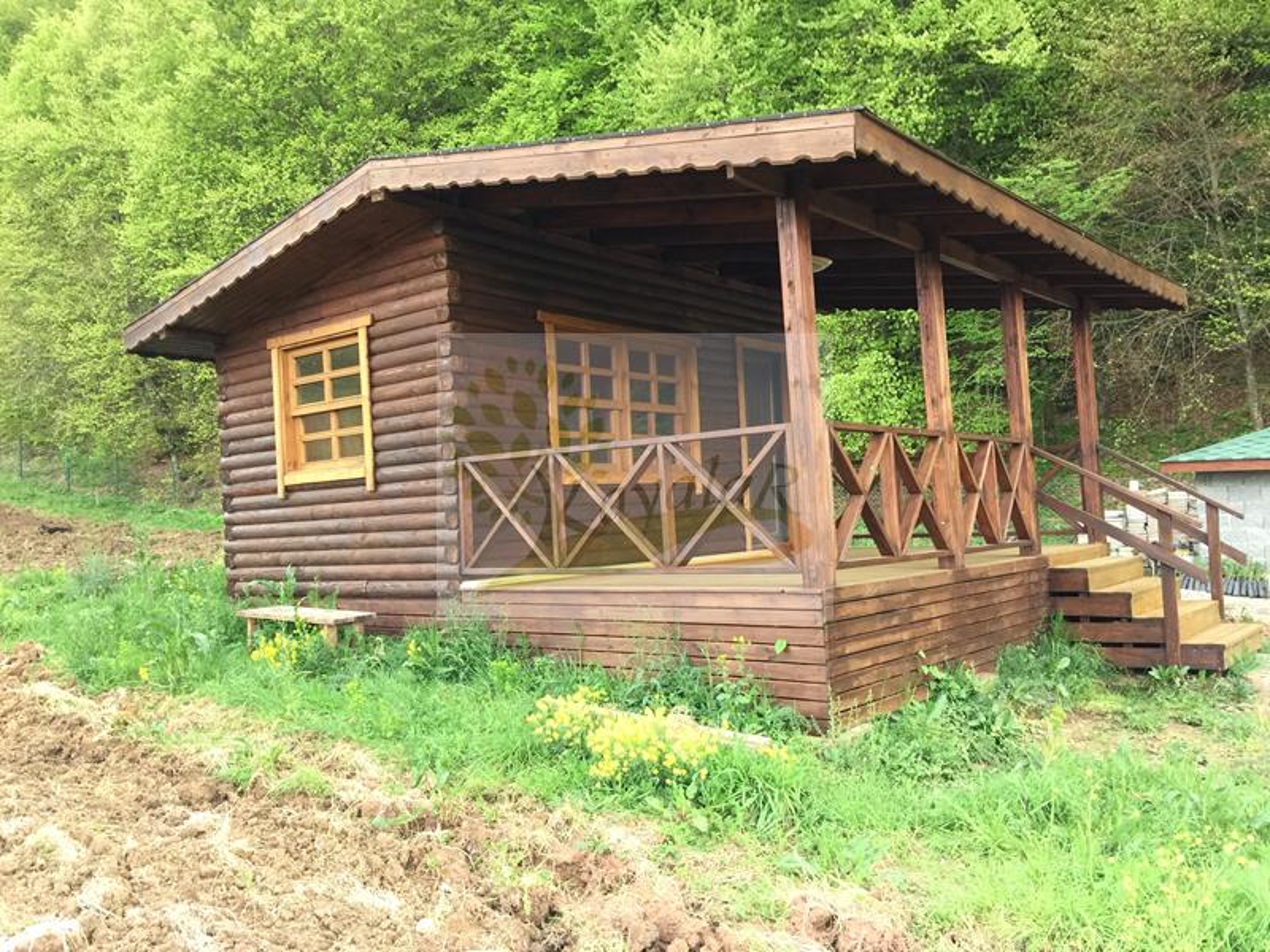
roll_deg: +2.0
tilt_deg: +3.0
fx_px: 1064
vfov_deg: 48.2
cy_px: 476
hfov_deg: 61.7
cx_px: 635
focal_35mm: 29
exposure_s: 1/33
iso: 40
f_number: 2.2
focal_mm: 4.15
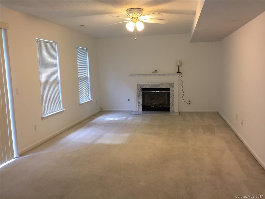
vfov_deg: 48.2
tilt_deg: -9.2
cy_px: 100
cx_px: 132
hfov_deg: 61.7
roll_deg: +1.1
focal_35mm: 29
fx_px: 222
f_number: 2.2
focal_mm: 4.15
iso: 80
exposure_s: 1/30
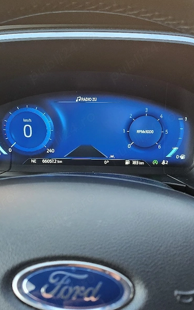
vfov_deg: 56.7
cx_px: 82
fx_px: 288
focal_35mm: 34
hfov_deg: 37.2
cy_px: 150
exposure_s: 1/100
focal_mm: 5
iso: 400
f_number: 1.8
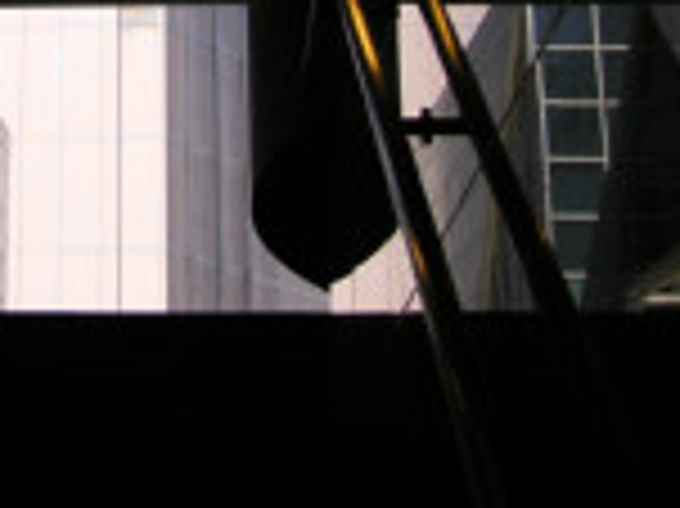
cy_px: -72
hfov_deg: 19.3
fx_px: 1924
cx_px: -50
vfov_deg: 14.7
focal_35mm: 98
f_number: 2.8
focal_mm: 6.1
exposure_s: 1/750
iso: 50
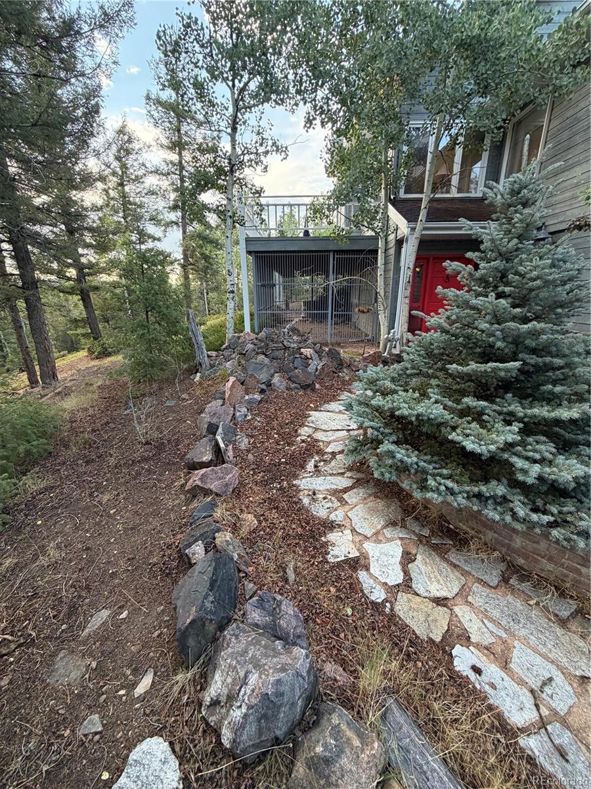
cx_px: 296
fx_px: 319
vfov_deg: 102.1
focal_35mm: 14
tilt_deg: -17.7
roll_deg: +1.0
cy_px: 394
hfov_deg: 85.7
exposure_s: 1/121
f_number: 2.2
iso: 250
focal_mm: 2.22
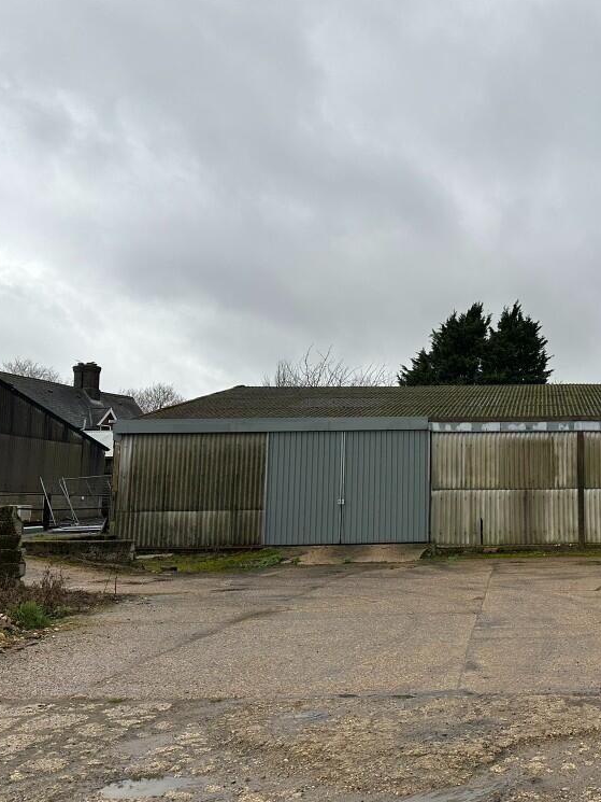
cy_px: 406
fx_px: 764
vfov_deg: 55.3
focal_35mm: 33
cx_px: 534
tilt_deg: +7.6
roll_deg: +1.2
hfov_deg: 40.0
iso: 80
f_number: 1.78
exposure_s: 1/623
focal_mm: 6.86
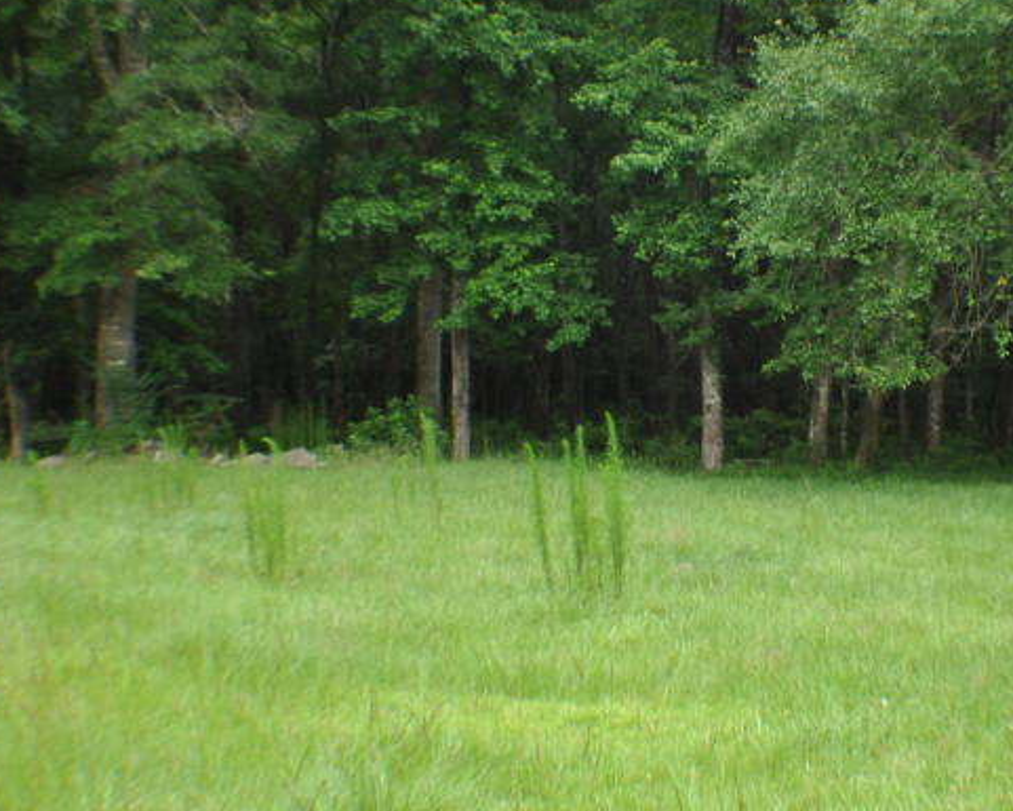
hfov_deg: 15.2
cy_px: 297
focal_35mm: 126
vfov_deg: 12.2
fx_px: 3778
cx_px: 678
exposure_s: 1/125
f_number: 5.6
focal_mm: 48
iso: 160
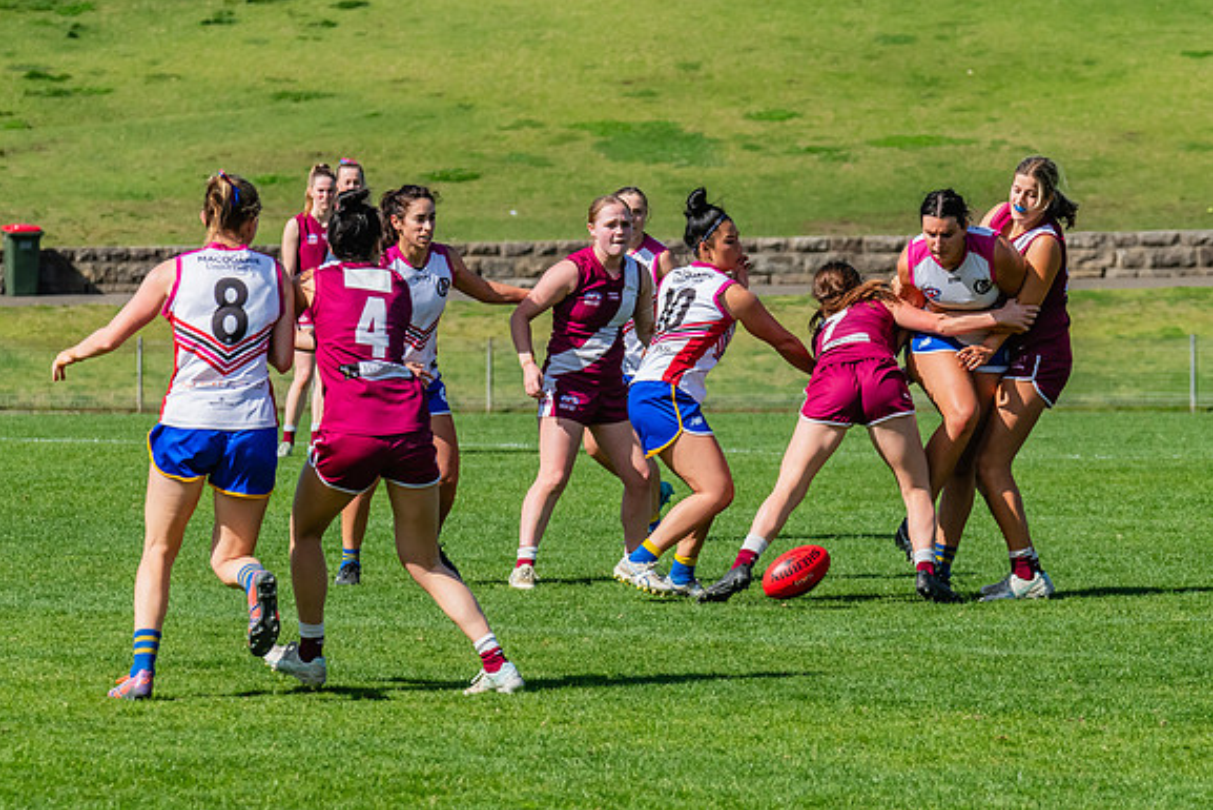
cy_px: 357
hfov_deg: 6.3
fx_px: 11054
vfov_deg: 4.2
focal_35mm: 328
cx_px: 799
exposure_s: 1/1250
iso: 800
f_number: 10
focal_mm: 240
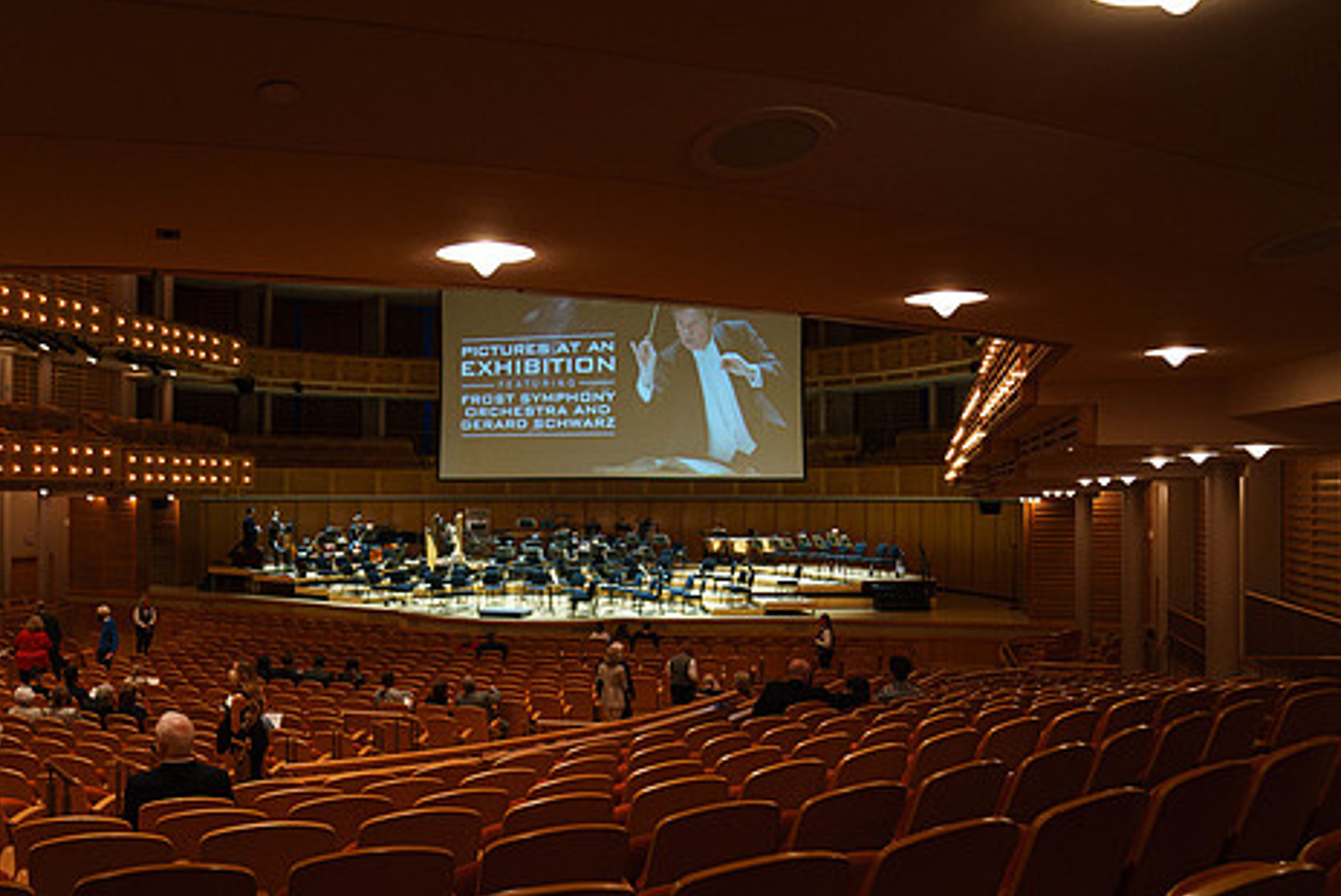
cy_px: 487
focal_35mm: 30
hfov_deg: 61.4
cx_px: 538
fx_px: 1118
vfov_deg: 43.6
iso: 2500
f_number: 3.2
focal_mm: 24
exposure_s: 1/200
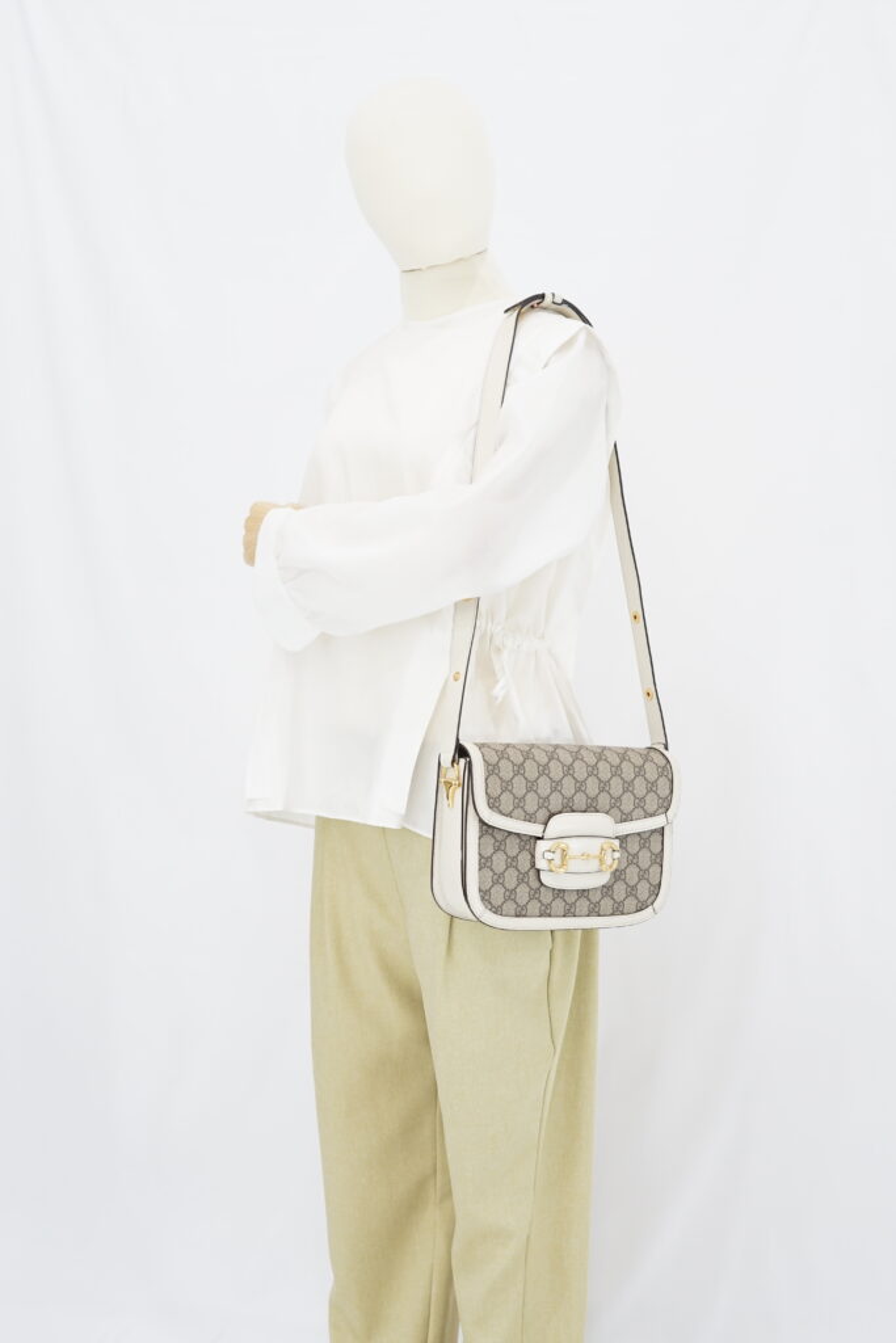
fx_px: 1866
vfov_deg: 39.6
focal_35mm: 50
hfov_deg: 27.0
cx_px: 448
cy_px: 672
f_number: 6.3
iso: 640
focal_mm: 50
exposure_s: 1/6
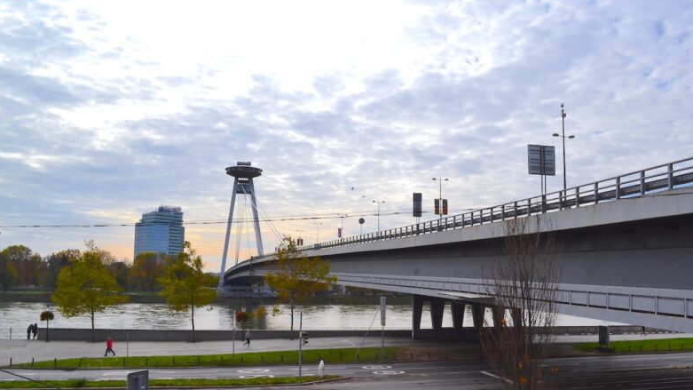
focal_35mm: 29
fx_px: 533
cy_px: 222
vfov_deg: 40.1
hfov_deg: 66.1
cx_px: 345
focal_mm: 18
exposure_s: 1/500
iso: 400
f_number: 11
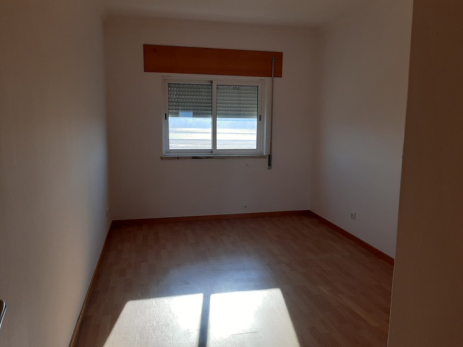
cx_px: 238
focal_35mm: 28
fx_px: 375
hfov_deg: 63.4
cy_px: 172
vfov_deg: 49.8
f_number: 1.7
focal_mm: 3.93
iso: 40
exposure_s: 1/529
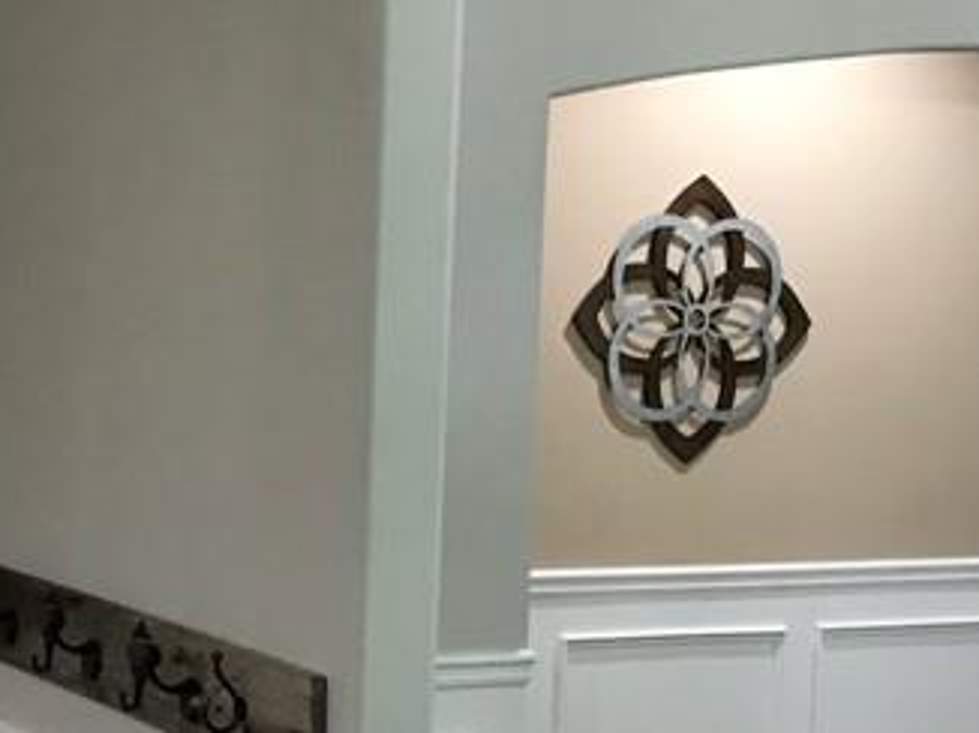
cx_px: 399
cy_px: 529
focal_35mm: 88
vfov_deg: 16.7
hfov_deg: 22.2
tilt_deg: -4.1
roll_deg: -1.7
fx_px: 2487
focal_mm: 3.99
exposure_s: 1/15
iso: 50
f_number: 1.8
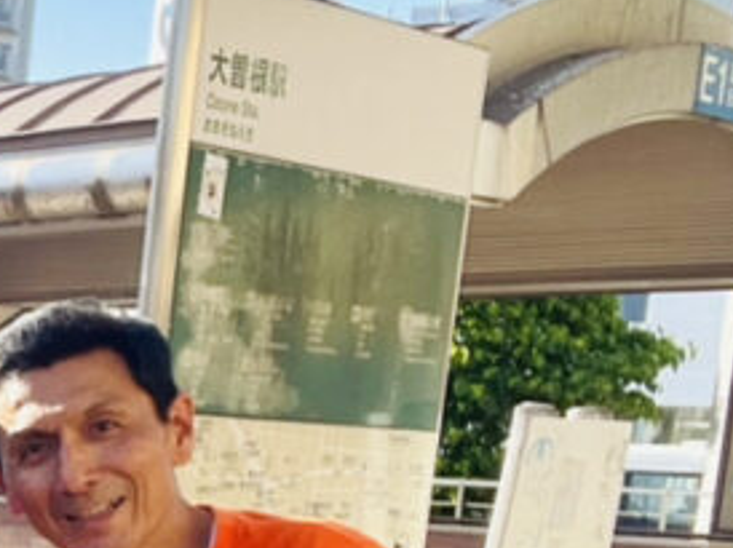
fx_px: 1819
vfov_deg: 16.4
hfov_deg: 19.2
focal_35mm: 86
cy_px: 663
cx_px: -447
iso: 25
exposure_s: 1/243
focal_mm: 2.71
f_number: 2.2
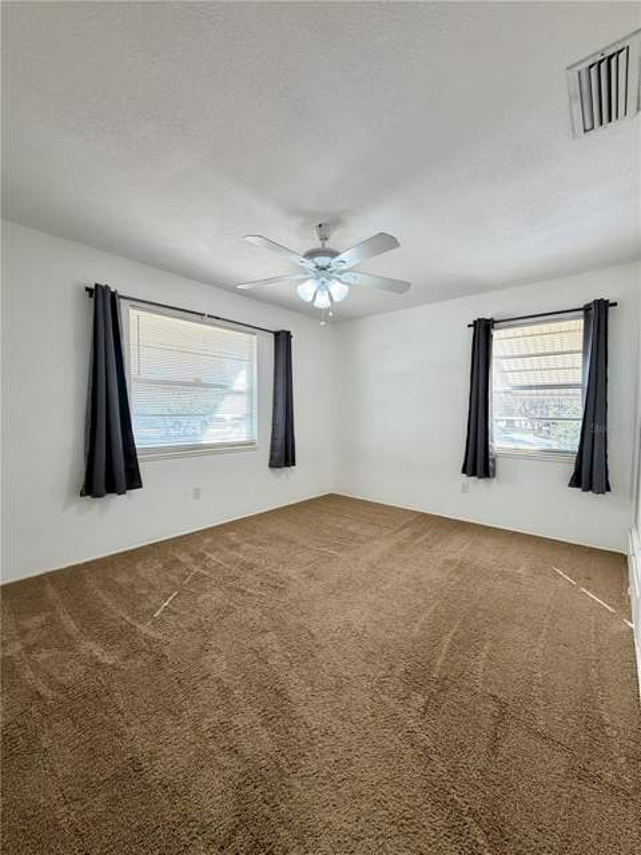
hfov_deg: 85.7
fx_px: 346
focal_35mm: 14
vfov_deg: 102.1
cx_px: 320
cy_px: 428
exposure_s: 1/120
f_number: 2.2
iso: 100
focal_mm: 2.22
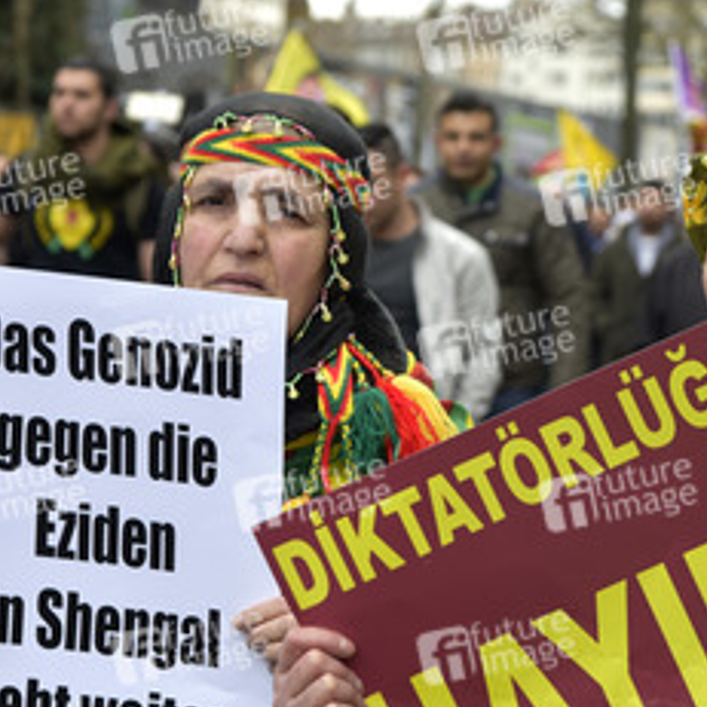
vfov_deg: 12.4
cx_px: 537
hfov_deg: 12.3
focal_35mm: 141
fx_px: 3258
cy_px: 419
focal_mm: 85
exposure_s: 1/160
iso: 400
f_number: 6.3
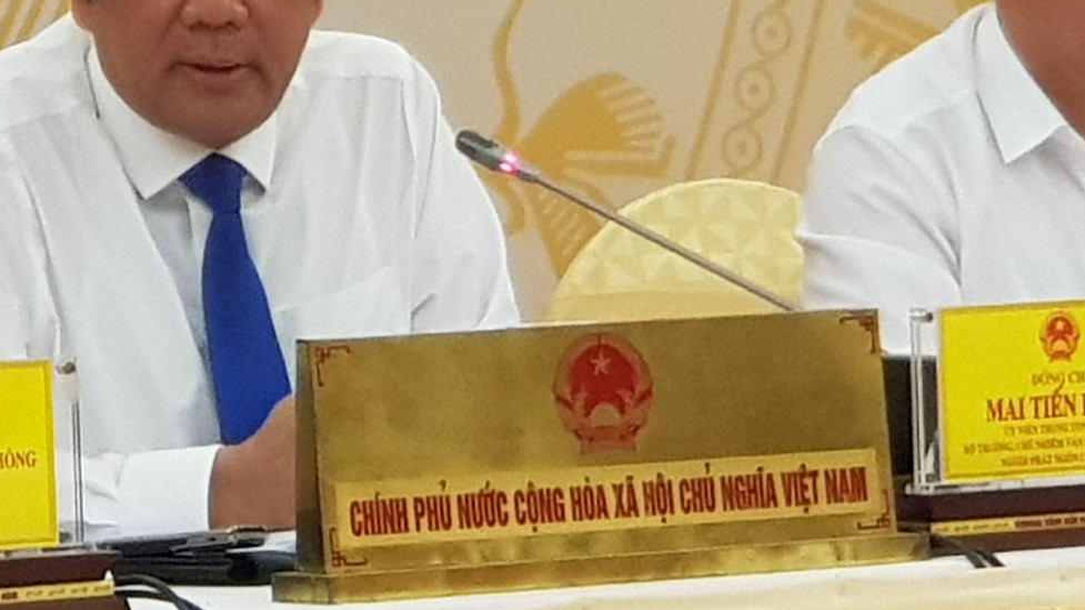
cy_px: -118
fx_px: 3336
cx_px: 195
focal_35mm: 116
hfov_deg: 18.3
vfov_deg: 10.3
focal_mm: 6
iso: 160
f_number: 2.4
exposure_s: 1/33
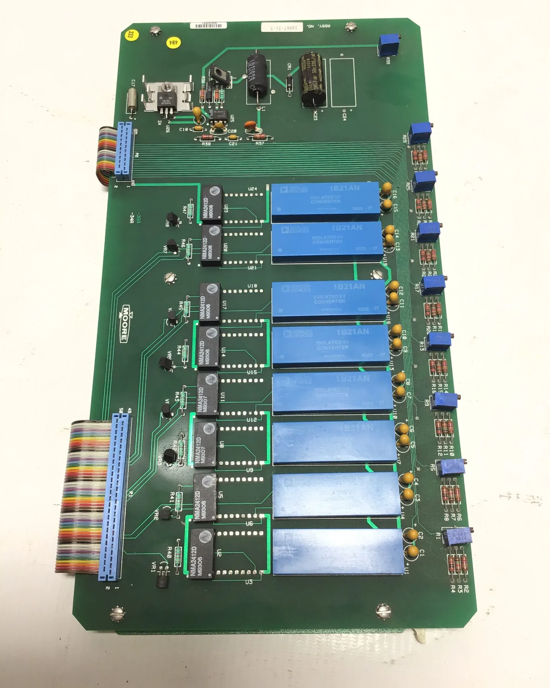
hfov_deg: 44.5
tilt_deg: -70.0
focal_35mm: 33
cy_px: 324
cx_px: 278
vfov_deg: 54.2
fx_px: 672
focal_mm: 3.3
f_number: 2.4
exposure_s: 1/120
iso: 32
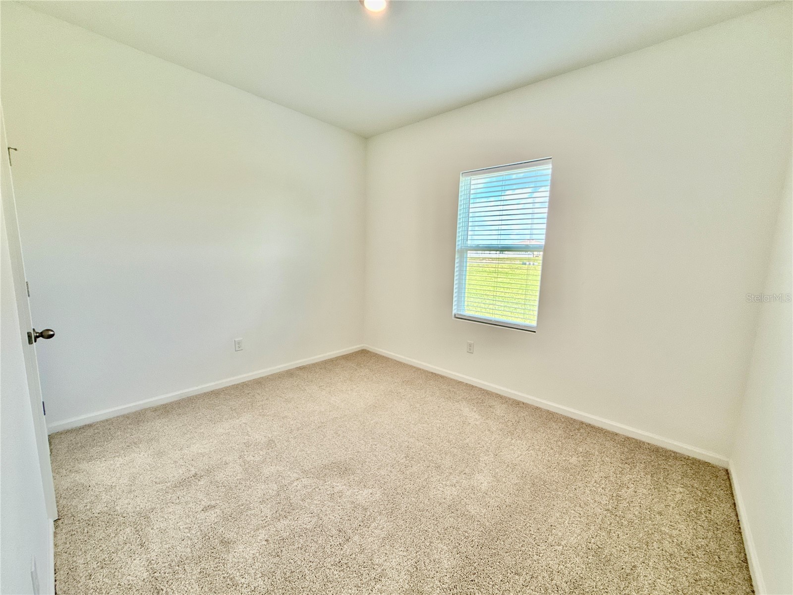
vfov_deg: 85.7
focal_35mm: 14
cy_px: 298
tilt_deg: -7.8
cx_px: 396
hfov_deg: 102.1
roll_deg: -1.9
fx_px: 321
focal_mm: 2.22
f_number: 2.2
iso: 100
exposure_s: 1/120
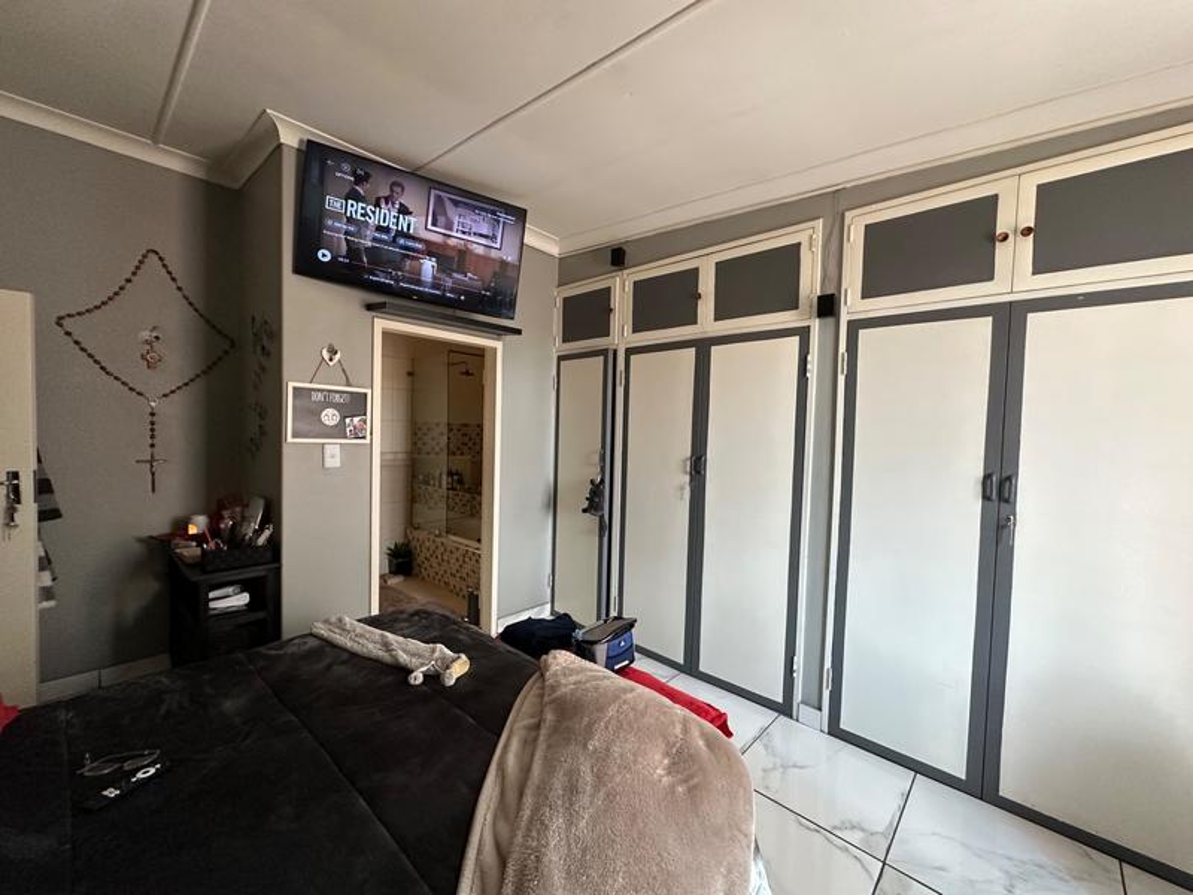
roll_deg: -1.7
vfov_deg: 85.7
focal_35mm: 14
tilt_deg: -0.3
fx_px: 482
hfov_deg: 102.1
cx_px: 596
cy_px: 448
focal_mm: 2.22
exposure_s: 1/79
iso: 320
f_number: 2.2
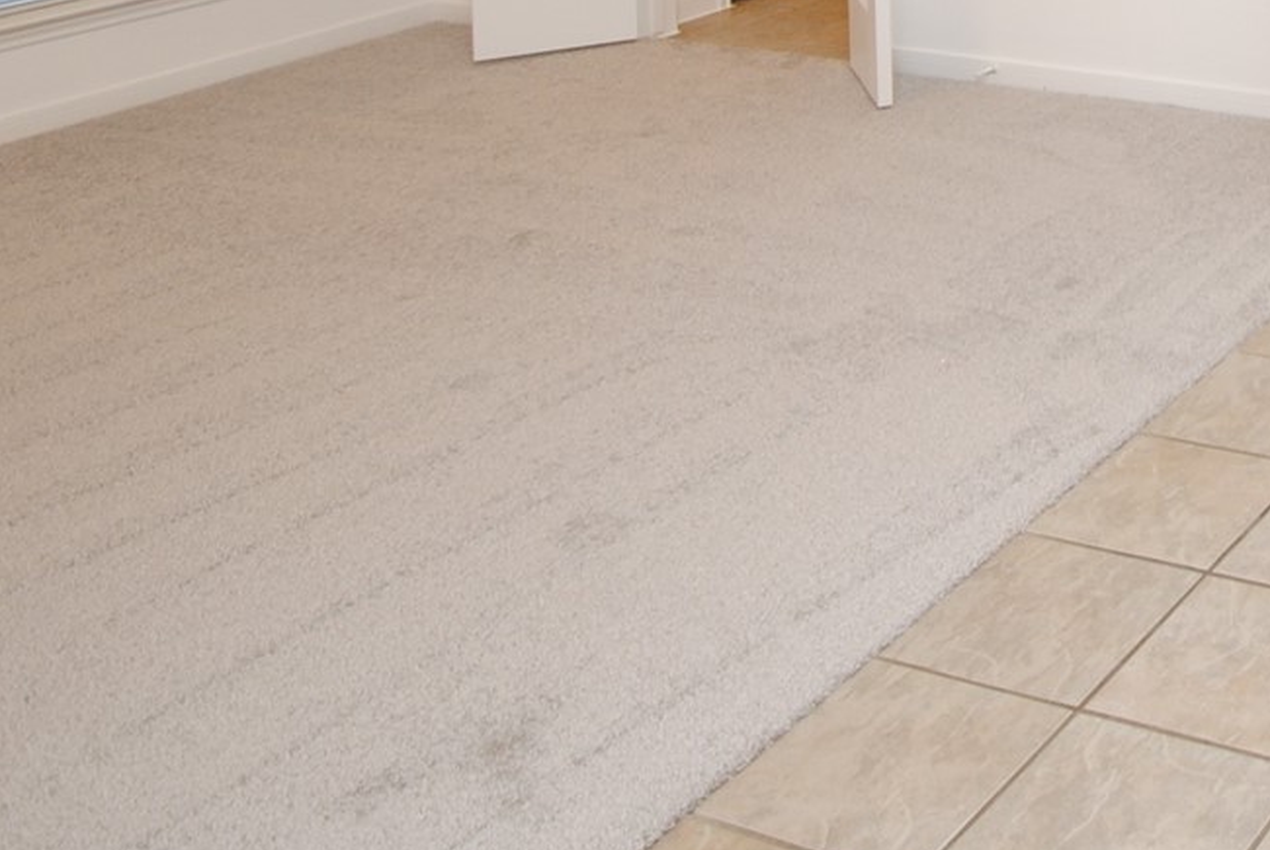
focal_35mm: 50
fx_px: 1766
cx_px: 1425
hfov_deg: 33.9
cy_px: -412
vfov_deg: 22.4
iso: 200
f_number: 4
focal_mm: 10
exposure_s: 1/60
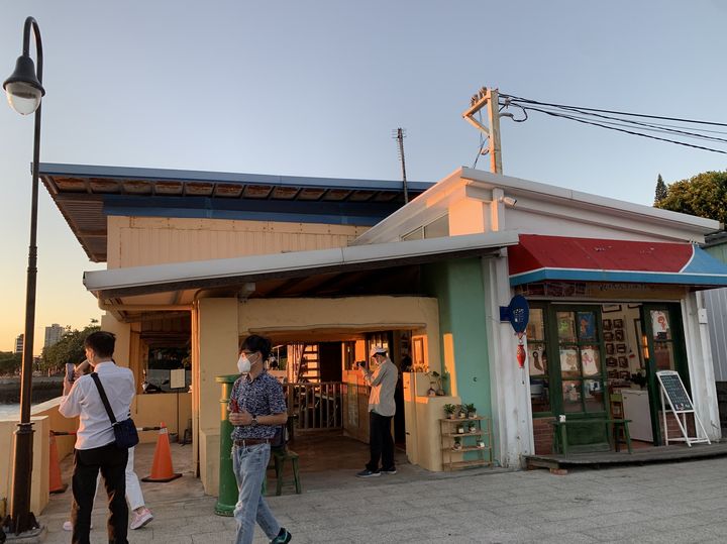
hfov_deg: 67.3
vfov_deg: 53.0
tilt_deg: +9.4
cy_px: 272
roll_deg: +0.4
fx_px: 546
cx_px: 364
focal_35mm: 26
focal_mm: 4.25
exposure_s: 1/122
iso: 25
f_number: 1.8
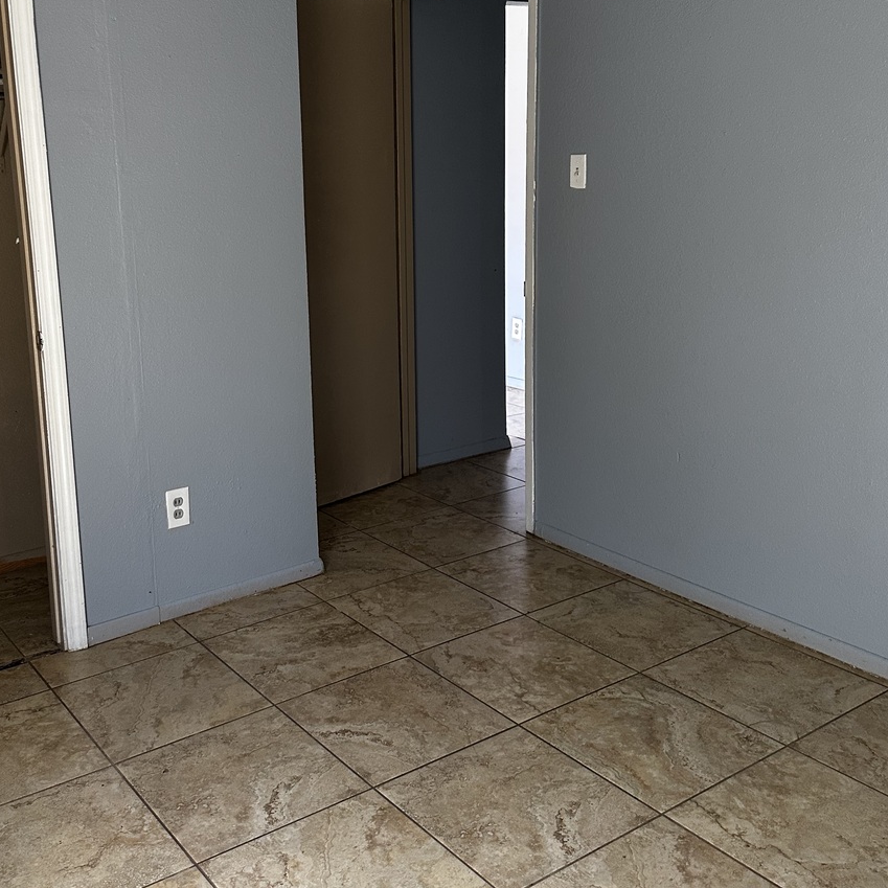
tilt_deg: -8.6
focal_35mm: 36
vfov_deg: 45.7
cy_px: 336
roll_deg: -0.2
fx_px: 1045
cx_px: 339
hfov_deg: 45.7
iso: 320
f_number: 1.78
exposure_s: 1/60
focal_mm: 6.86
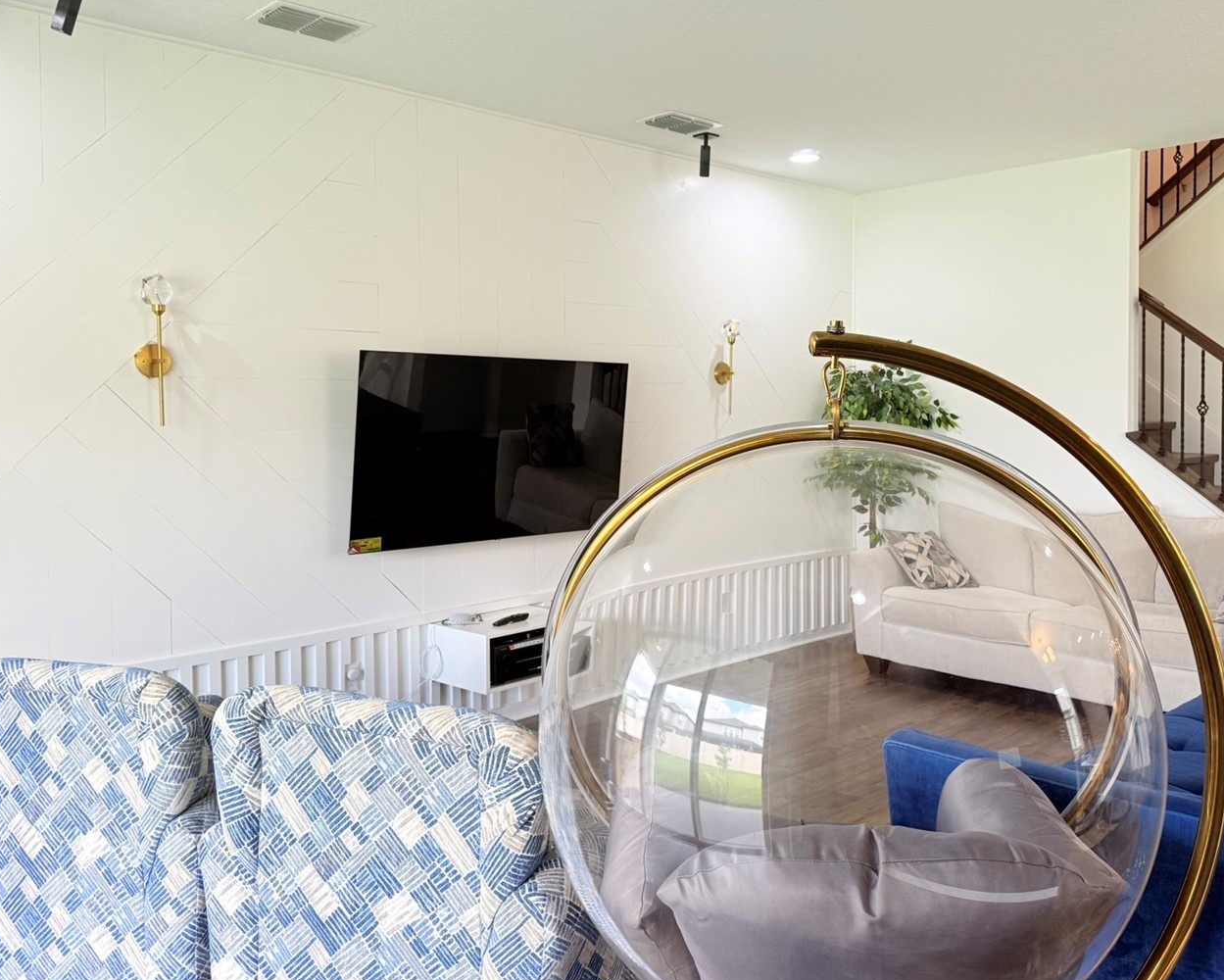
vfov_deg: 48.4
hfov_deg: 58.5
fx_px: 1087
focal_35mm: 30
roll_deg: +0.1
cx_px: 707
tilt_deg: -2.0
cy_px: 429
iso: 160
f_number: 1.78
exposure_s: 1/120
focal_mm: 6.76
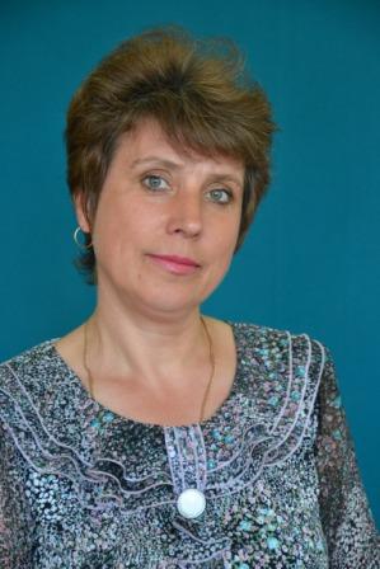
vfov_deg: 17.1
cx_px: 190
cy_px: 284
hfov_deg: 11.4
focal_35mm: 120
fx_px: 1898
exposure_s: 1/60
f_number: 5.3
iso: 1800
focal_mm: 80
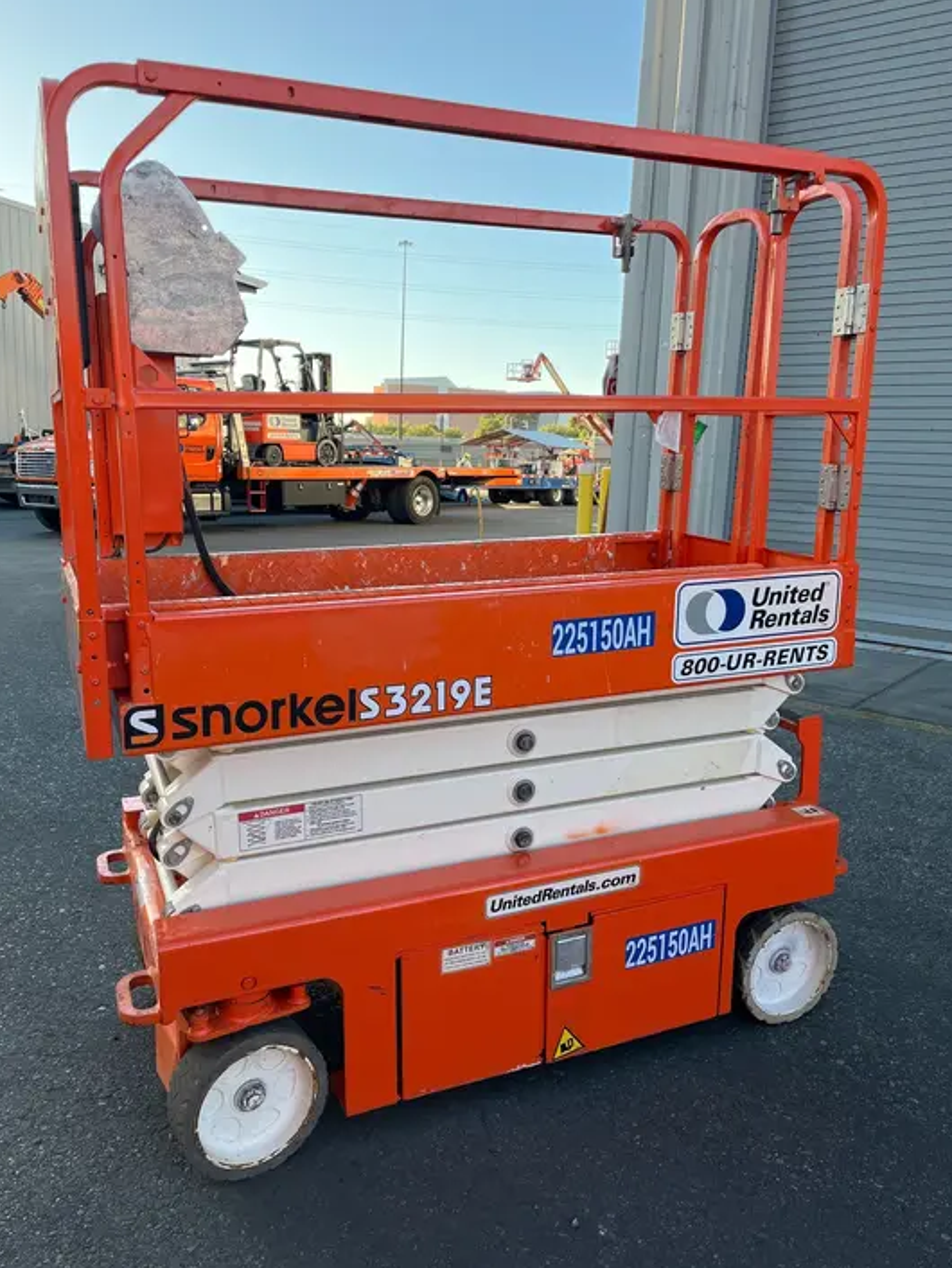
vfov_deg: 65.3
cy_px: 644
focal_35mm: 27
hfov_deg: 51.4
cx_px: 480
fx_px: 989
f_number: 1.6
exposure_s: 1/437
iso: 50
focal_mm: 5.1
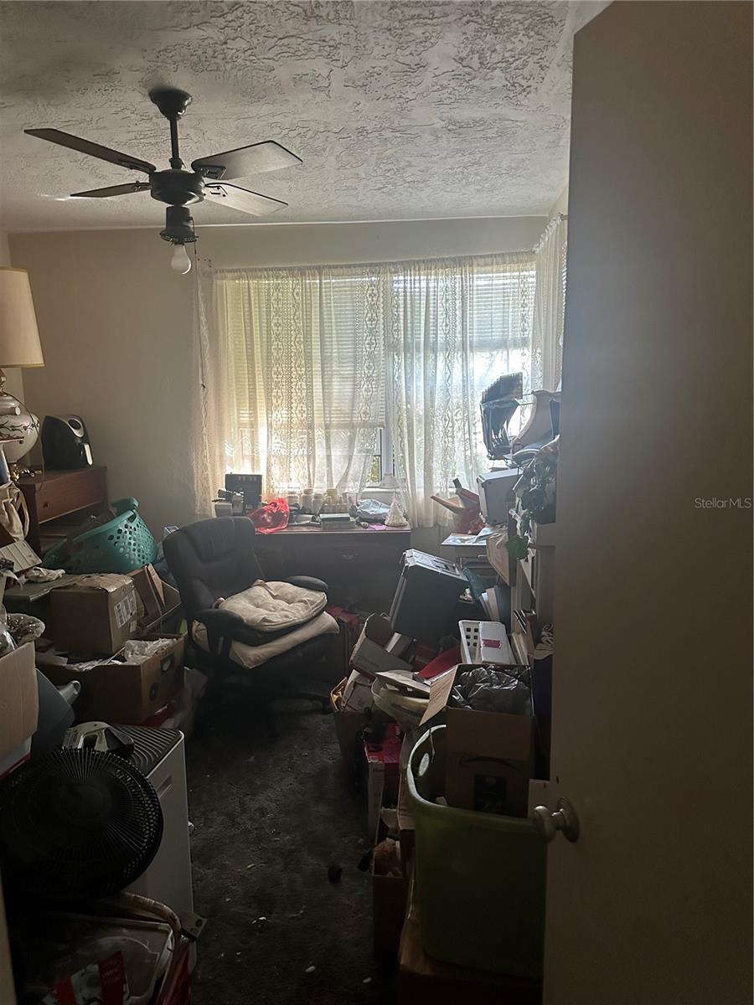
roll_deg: +0.0
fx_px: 697
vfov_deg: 71.6
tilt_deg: -9.2
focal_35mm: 24
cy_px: 502
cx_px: 377
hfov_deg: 56.8
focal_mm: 6.86
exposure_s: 1/60
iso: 640
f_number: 1.78
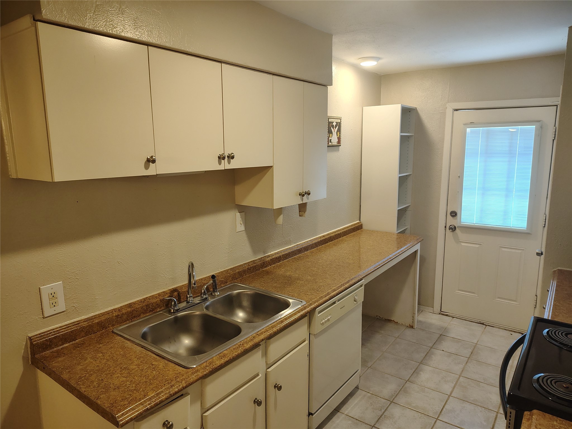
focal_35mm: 24
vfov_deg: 56.8
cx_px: 286
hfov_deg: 71.6
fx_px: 397
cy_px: 214
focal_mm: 5.56
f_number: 1.8
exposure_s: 1/60
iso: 756
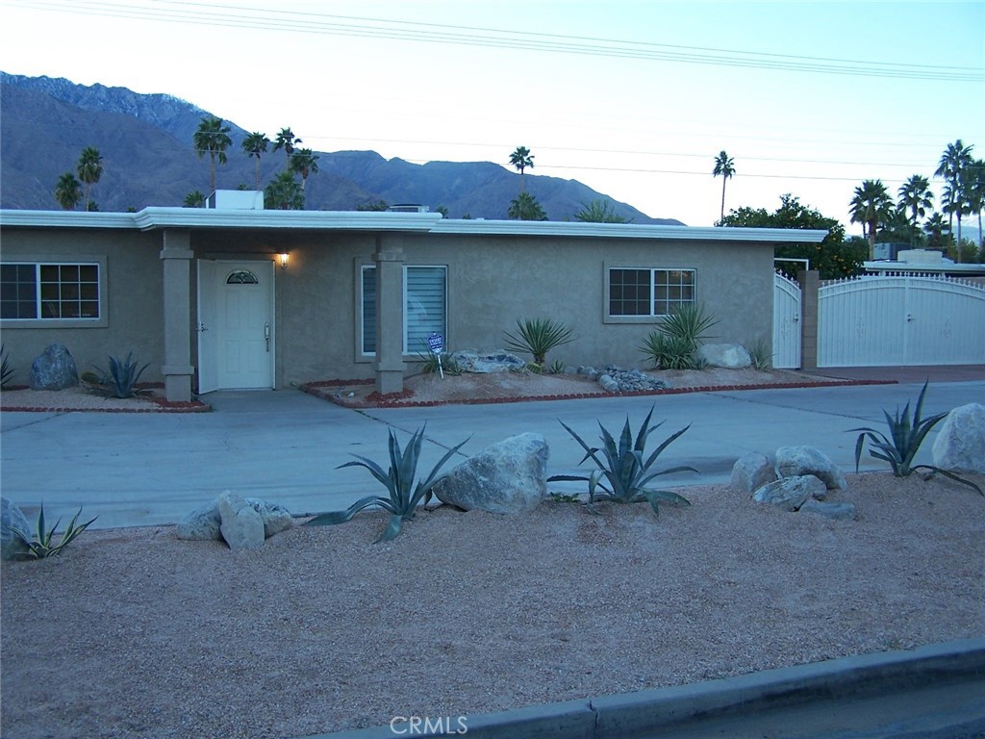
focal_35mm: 38
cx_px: 492
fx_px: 1081
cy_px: 370
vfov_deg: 37.7
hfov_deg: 49.0
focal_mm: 6.3
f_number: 2.8
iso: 80
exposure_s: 1/200
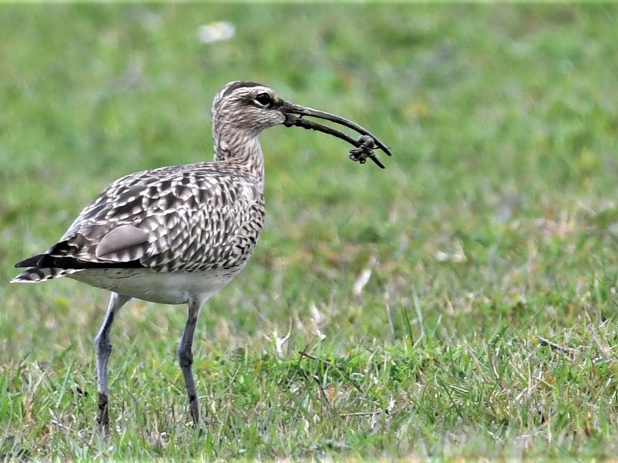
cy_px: 232
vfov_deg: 2.2
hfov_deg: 2.9
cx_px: 279
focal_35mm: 684
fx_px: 12208
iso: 560
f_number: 7.1
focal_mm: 420
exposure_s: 1/640
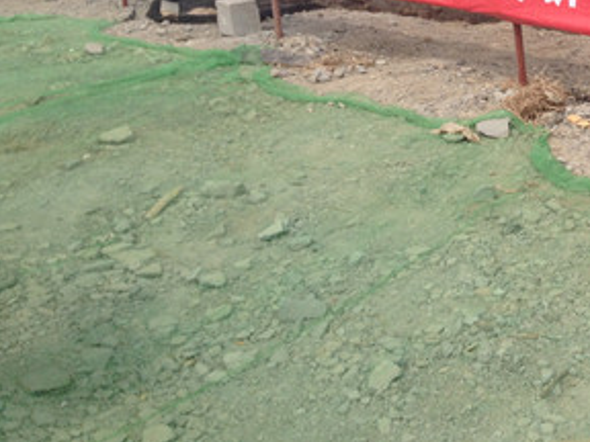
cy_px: 0
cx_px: 596
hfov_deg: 25.3
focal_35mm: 73
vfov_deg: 19.6
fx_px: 1244
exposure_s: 1/2304
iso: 50
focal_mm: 4.28
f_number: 2.4
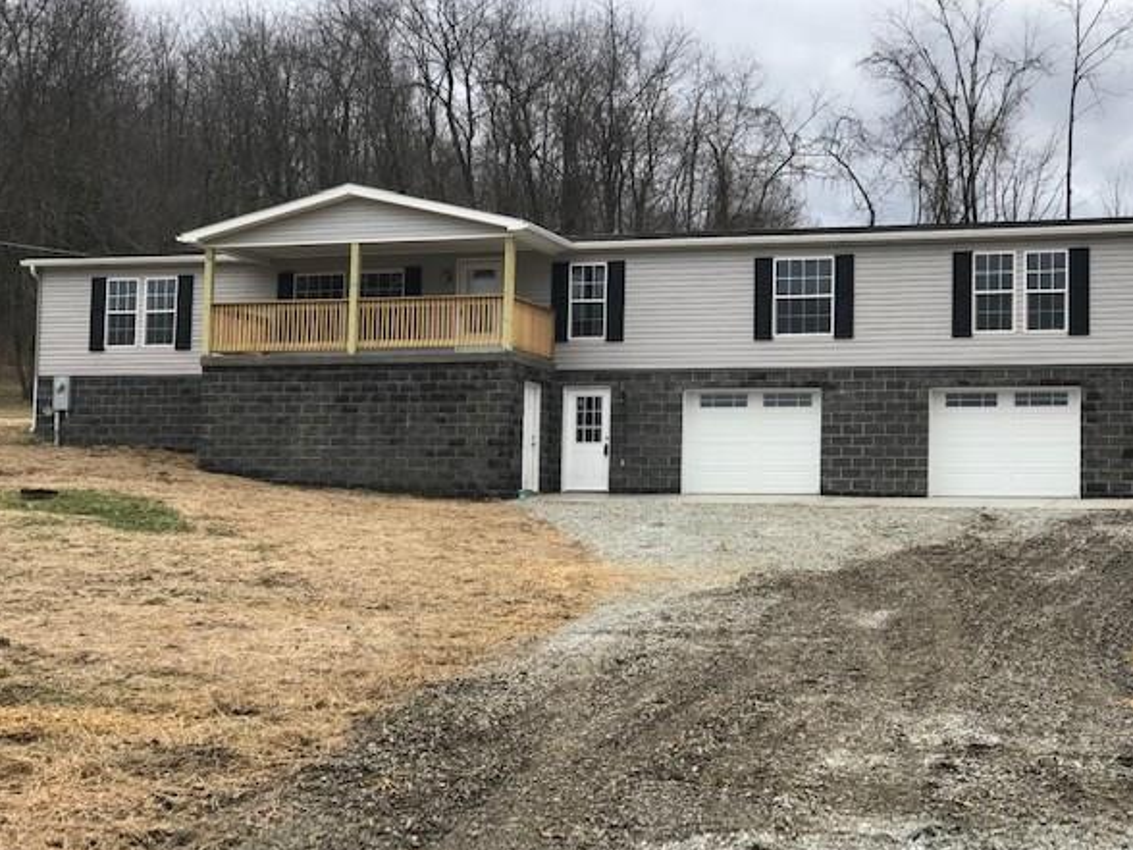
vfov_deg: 23.7
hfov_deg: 31.2
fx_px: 2029
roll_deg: -1.9
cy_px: 428
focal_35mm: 62
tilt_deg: +2.7
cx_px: 609
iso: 20
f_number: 2.8
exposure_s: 1/418
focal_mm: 6.6
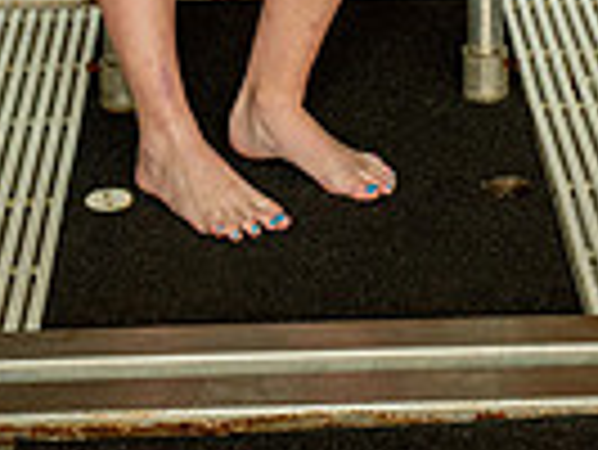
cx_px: 279
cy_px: -536
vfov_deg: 9.5
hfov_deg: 13.8
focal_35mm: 143
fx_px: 2473
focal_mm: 44
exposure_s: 1/200
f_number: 7.1
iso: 800
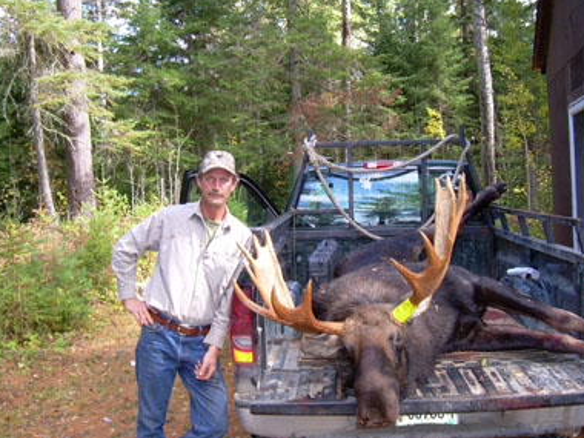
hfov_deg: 44.8
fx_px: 709
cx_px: 287
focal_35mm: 42
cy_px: 211
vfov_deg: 34.3
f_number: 2.8
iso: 50
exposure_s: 1/84.8
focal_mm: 6.3
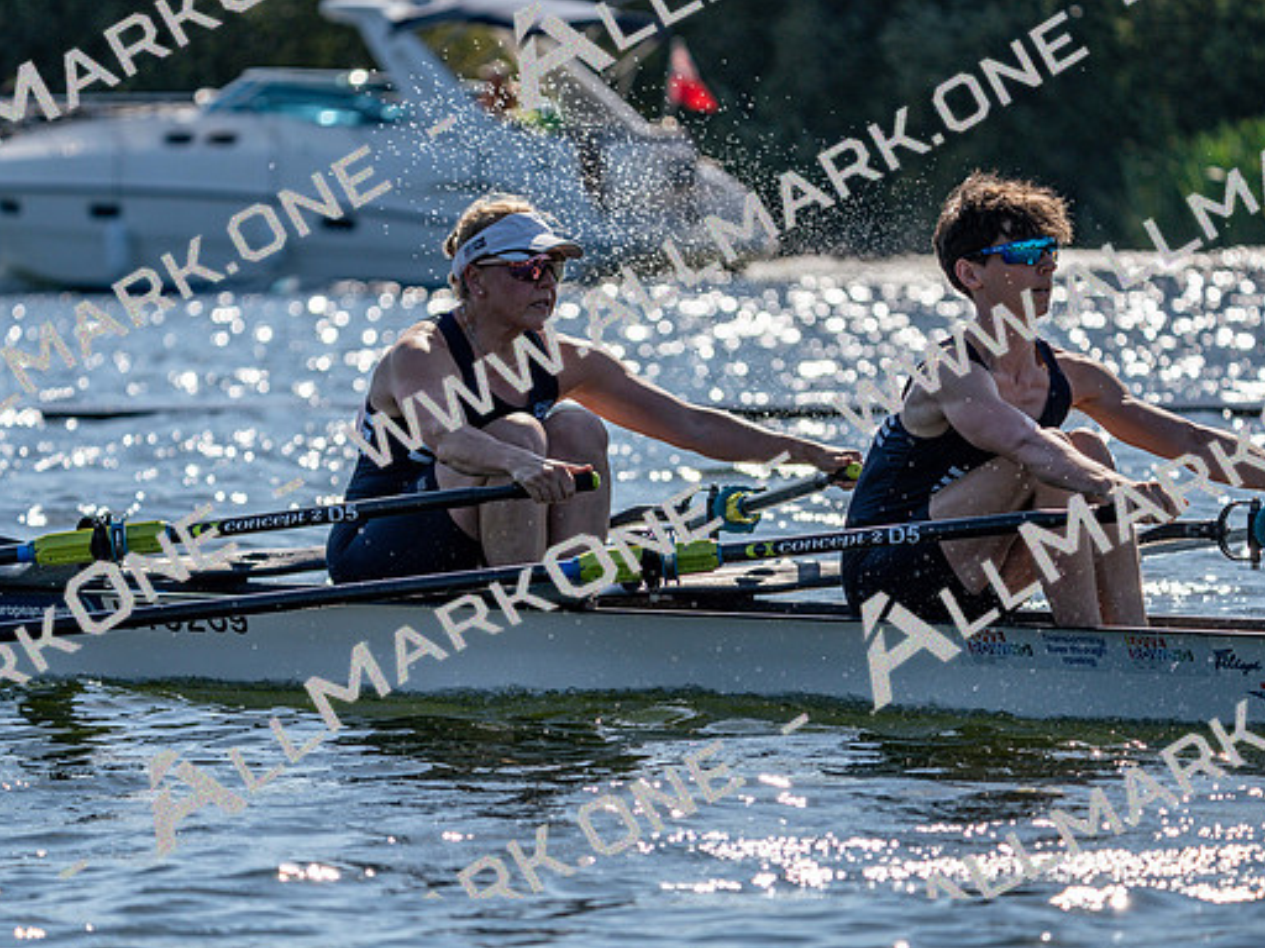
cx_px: 650
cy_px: 475
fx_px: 7967
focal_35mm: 218
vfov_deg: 6.8
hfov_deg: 9.1
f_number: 5.6
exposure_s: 1/1600
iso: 125
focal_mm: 200
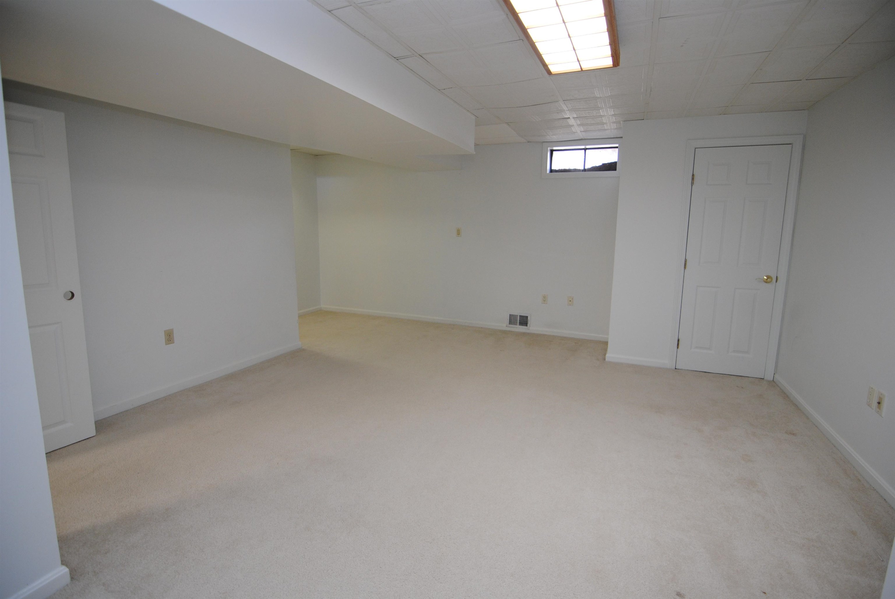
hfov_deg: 94.9
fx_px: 411
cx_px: 448
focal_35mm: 16
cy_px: 300
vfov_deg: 72.2
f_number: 2.8
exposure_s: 1/30
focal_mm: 11
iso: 280
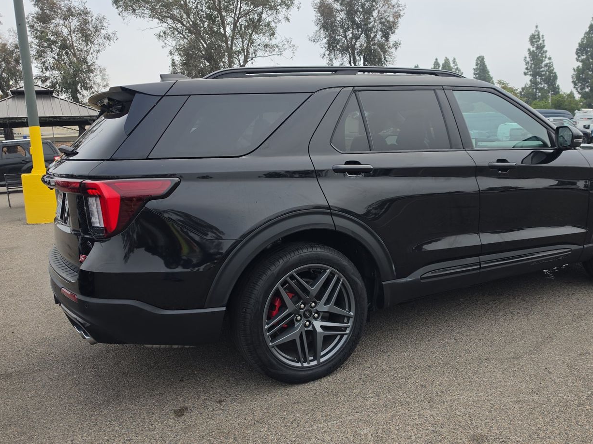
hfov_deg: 59.6
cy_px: 214
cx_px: 347
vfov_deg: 46.8
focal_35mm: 30
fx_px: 514
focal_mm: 6.5
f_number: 1.4
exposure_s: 1/132
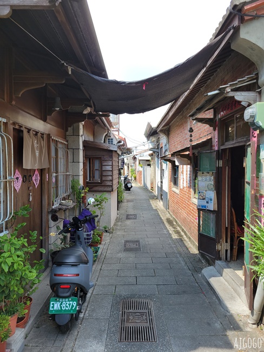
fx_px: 264
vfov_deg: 67.3
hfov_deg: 53.1
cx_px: 132
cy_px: 176
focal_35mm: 26
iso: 40
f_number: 1.8
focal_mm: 5.4
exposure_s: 1/799
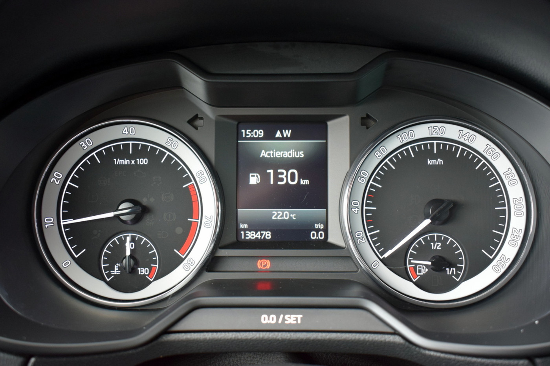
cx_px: 275
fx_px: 596
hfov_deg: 49.6
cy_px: 183
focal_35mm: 39
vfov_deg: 34.2
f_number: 4
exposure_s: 1/60
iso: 1000
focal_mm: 26
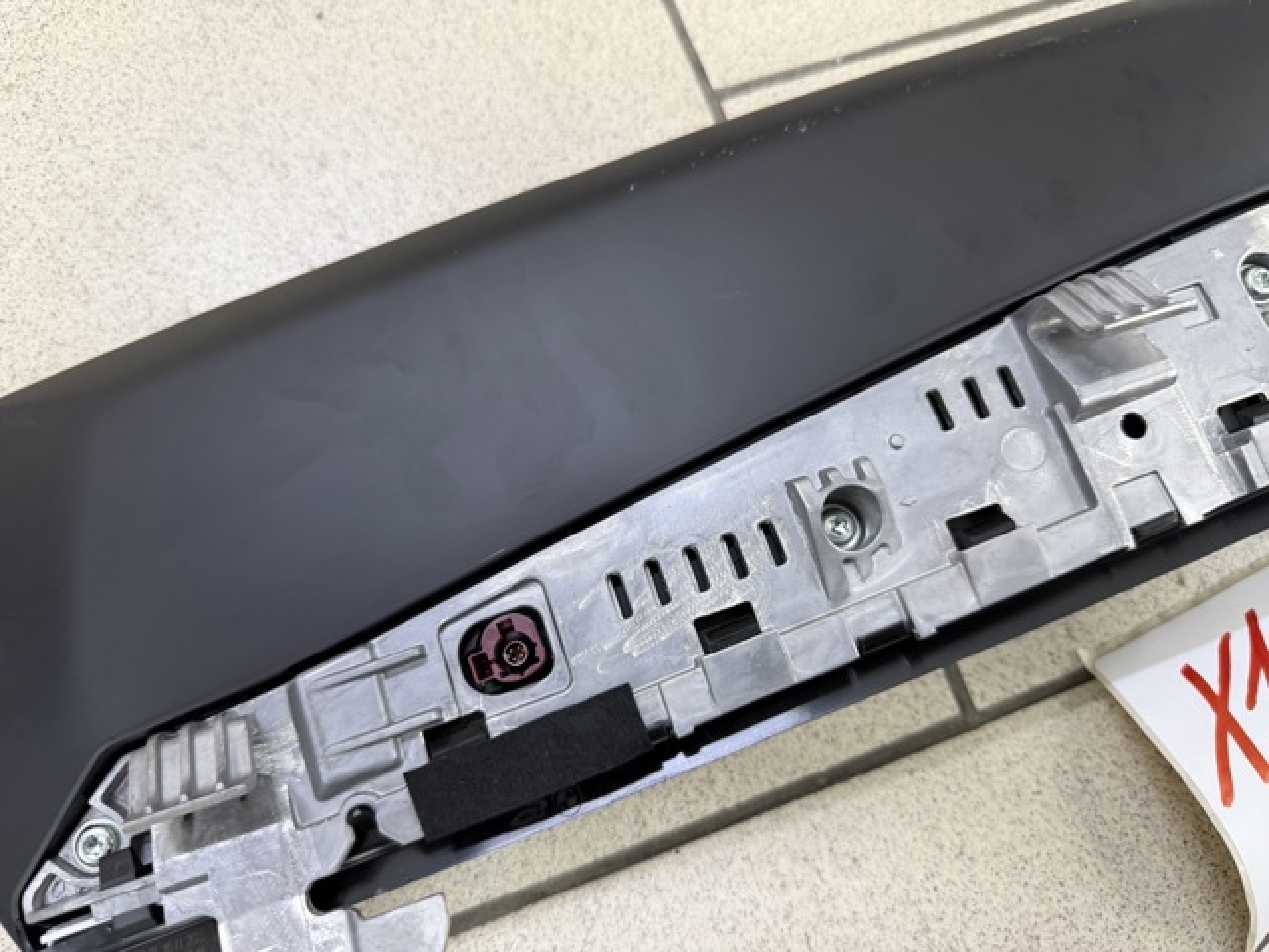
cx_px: 634
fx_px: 880
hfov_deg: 71.6
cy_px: 476
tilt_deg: -76.3
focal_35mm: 24
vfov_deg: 56.8
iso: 250
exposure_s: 1/50
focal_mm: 6.76
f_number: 1.78
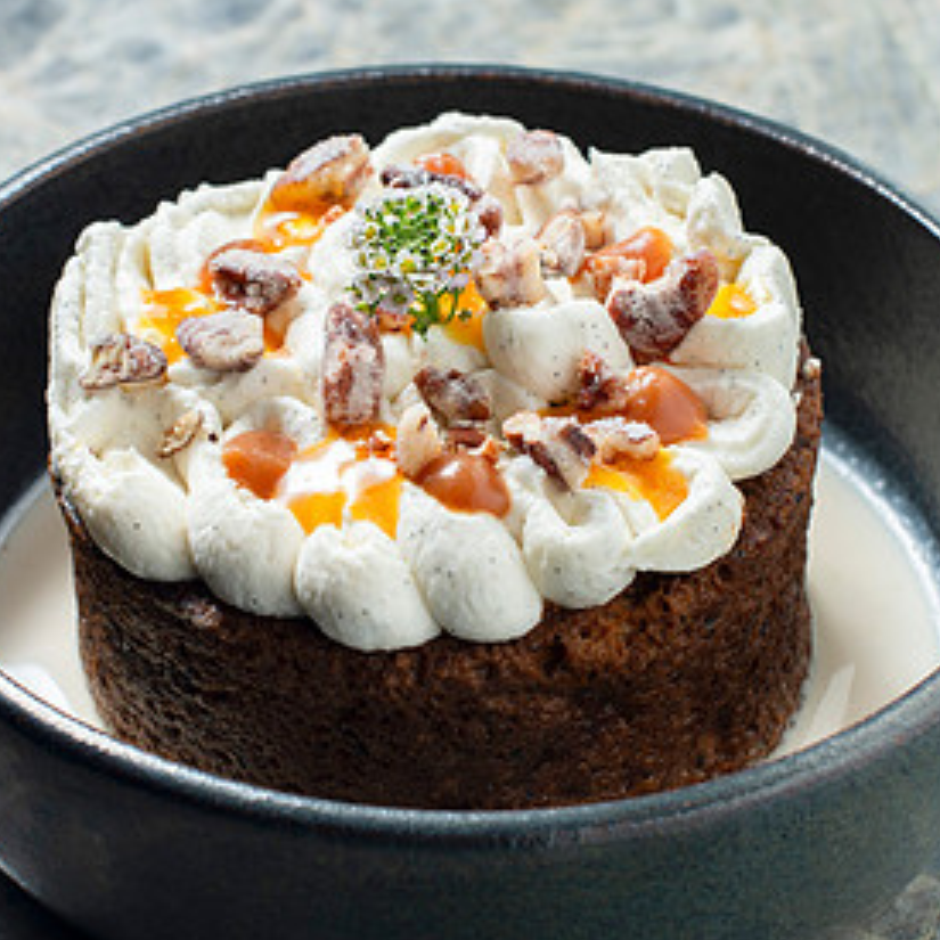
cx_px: 477
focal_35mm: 115
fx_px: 3533
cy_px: 467
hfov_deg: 15.2
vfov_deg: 15.2
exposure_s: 1/250
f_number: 7.1
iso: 200
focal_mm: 50
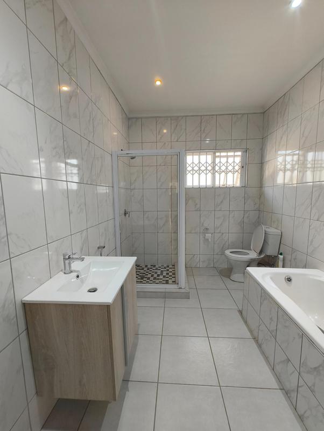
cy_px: 216
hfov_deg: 85.8
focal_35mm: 14
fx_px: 174
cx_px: 162
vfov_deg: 102.0
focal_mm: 2.15
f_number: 2.2
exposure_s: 1/50
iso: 259
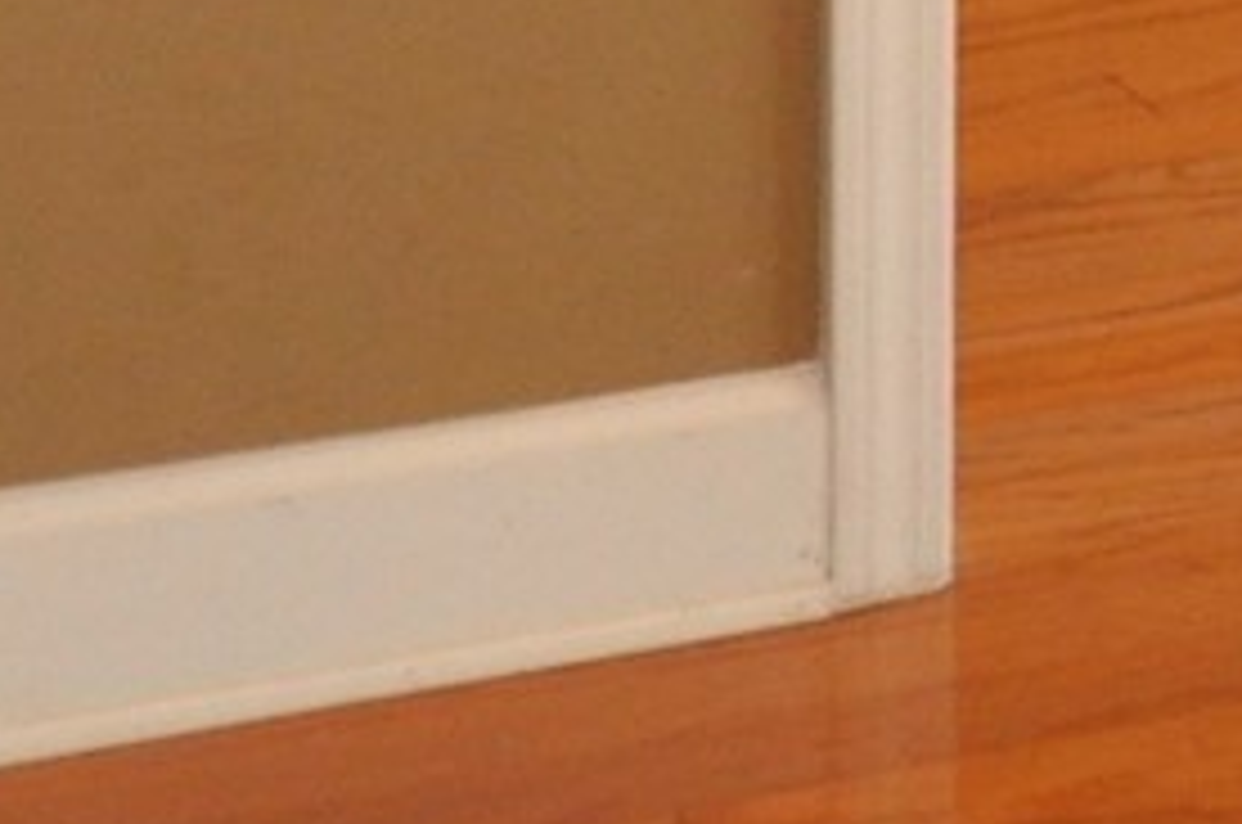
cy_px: -2060
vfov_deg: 5.8
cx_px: 2938
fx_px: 7336
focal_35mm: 213
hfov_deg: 8.8
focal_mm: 18
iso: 800
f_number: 3.5
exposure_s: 1/80
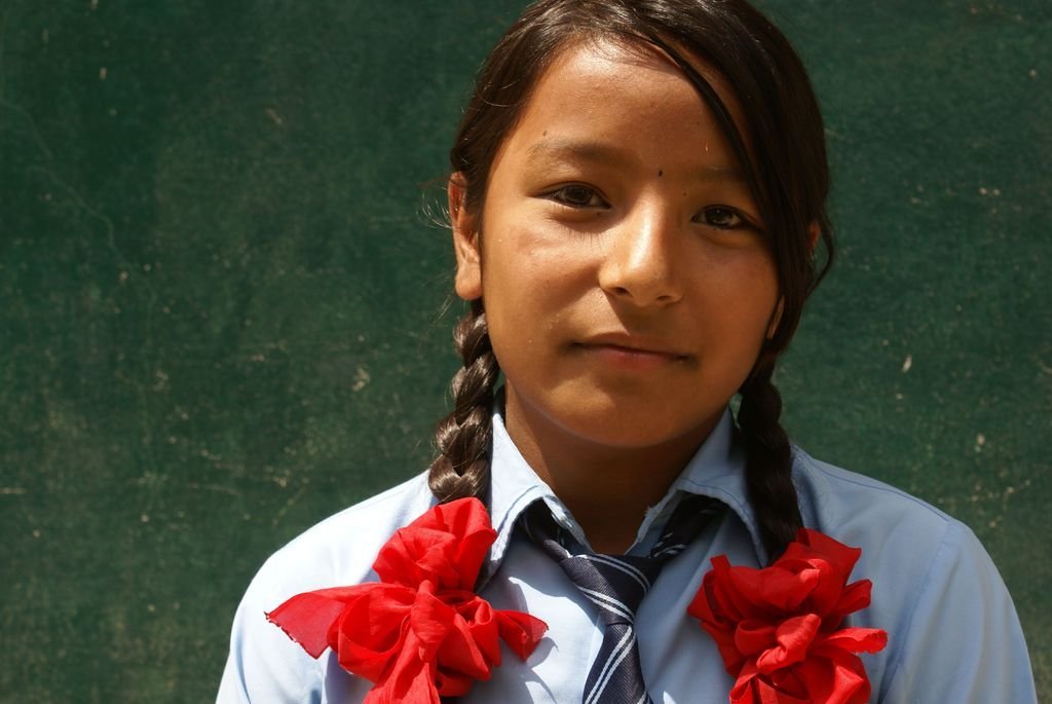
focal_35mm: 75
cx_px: 526
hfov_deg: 27.0
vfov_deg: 18.2
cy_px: 352
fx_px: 2194
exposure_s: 1/125
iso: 100
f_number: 8
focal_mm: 50
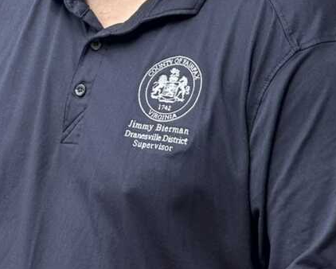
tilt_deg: +0.6
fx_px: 2835
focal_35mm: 285
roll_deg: -0.9
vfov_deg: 5.4
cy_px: 99
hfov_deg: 6.7
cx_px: -182
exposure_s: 1/148
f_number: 2.8
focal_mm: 9
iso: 32
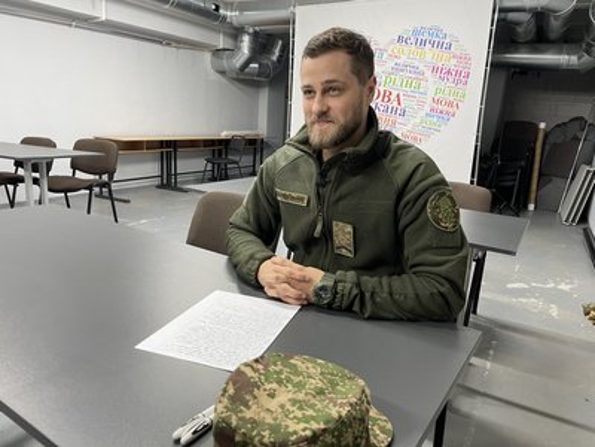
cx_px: 298
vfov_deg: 53.1
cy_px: 224
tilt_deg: -13.2
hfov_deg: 67.3
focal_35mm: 26
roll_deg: -3.5
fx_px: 447
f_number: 1.6
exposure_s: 1/50
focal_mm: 4.2
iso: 125
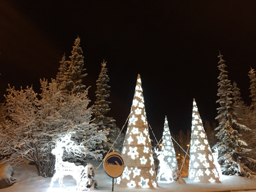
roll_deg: -0.2
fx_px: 214
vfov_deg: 48.2
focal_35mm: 29
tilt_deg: +19.1
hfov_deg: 61.7
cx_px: 128
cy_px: 96
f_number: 2.2
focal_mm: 4.15
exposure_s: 1/17
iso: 250
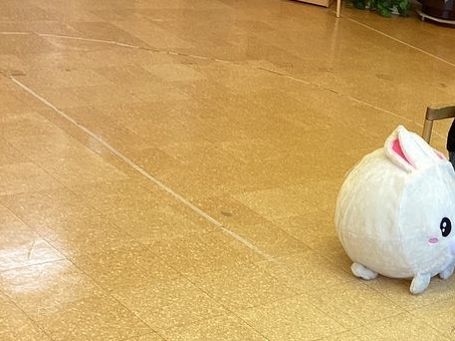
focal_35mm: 73
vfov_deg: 19.7
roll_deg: -12.1
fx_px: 960
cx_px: 477
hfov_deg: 25.1
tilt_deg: -29.1
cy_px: 319
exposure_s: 1/50
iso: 64
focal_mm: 3.3
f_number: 2.4
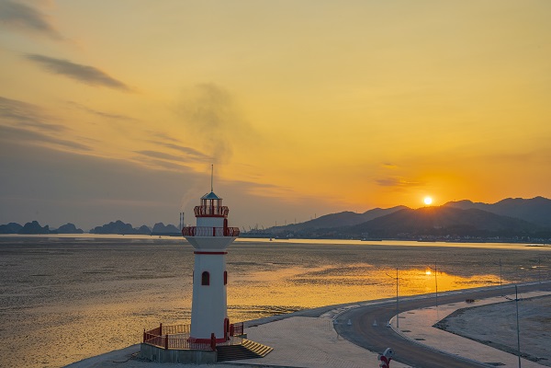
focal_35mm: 49
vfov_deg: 27.5
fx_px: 750
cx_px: 276
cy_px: 184
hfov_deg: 40.3
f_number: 13
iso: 100
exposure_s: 1/100
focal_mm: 49
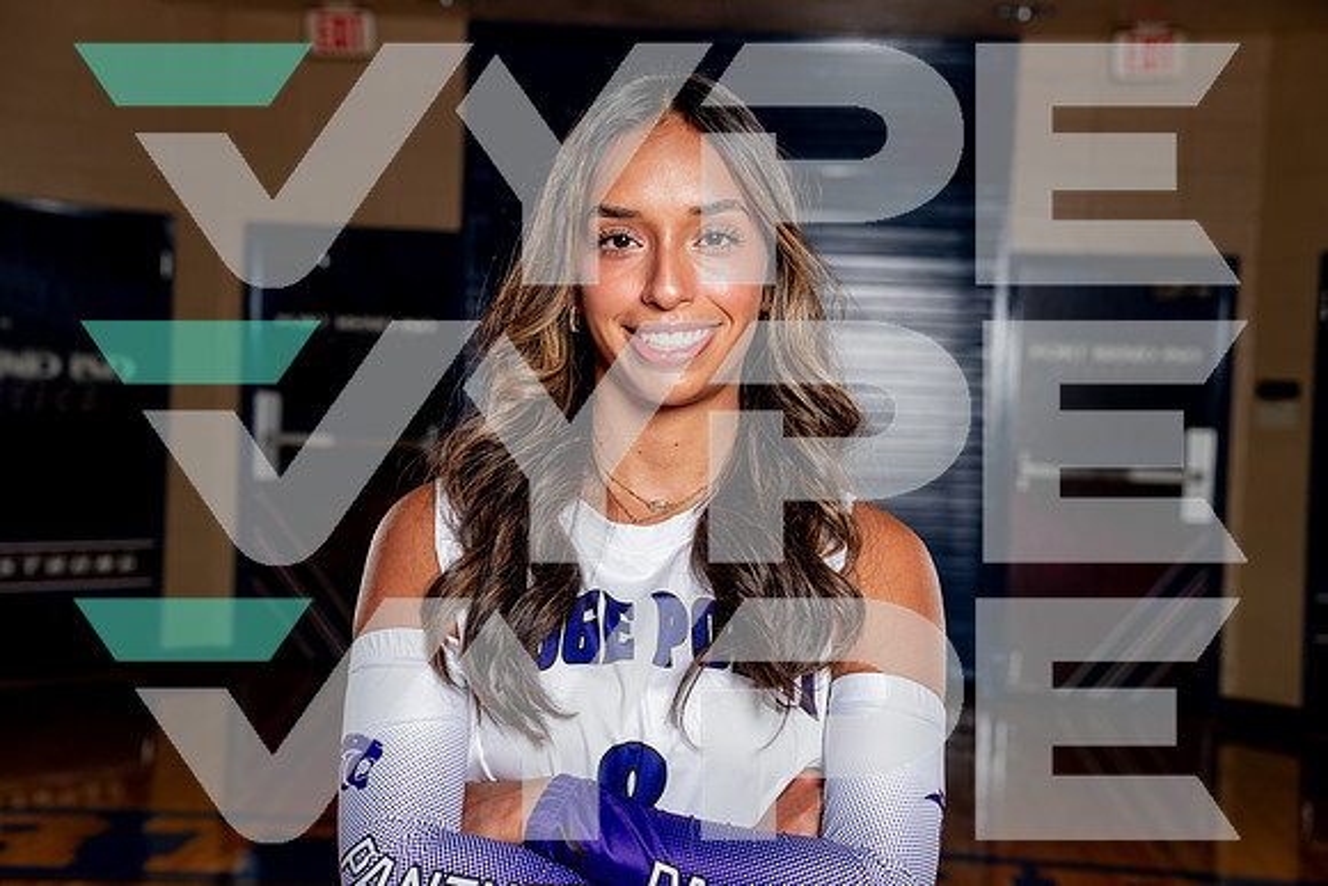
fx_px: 2288
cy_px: 443
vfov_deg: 21.9
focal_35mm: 62
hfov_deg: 32.4
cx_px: 664
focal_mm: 62
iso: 200
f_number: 5.6
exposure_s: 1/250
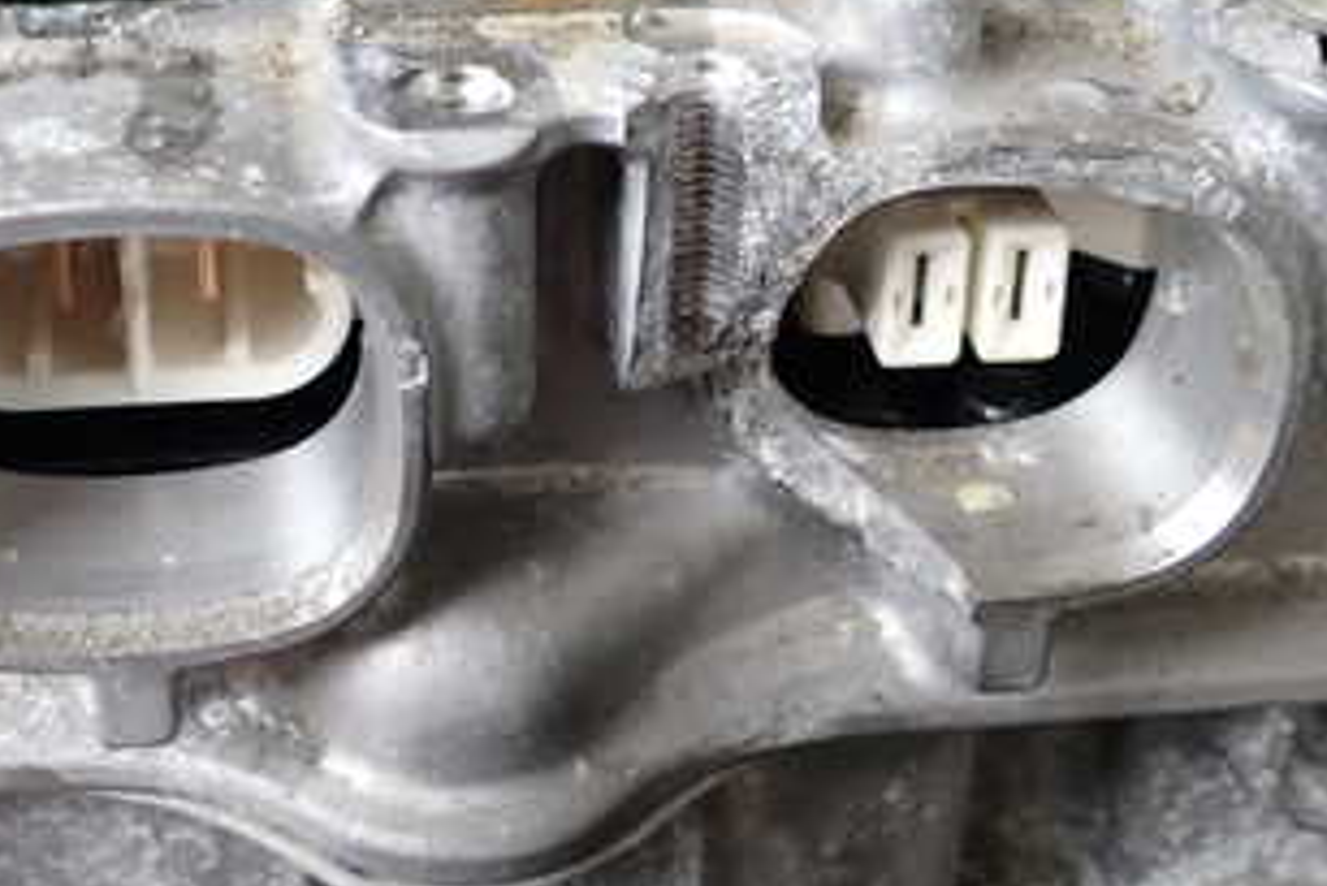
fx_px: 2249
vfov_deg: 21.7
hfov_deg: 32.7
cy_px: 48
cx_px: 484
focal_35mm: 61
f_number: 2.3
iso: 100
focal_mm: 5.4
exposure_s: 1/80
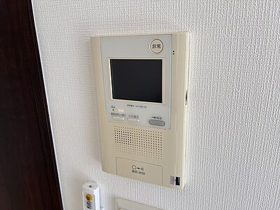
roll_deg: +2.5
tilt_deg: -14.5
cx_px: 140
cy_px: 105
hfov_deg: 67.3
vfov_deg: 53.1
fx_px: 210
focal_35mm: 26
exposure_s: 1/119
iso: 32
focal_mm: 5.1
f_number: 1.6
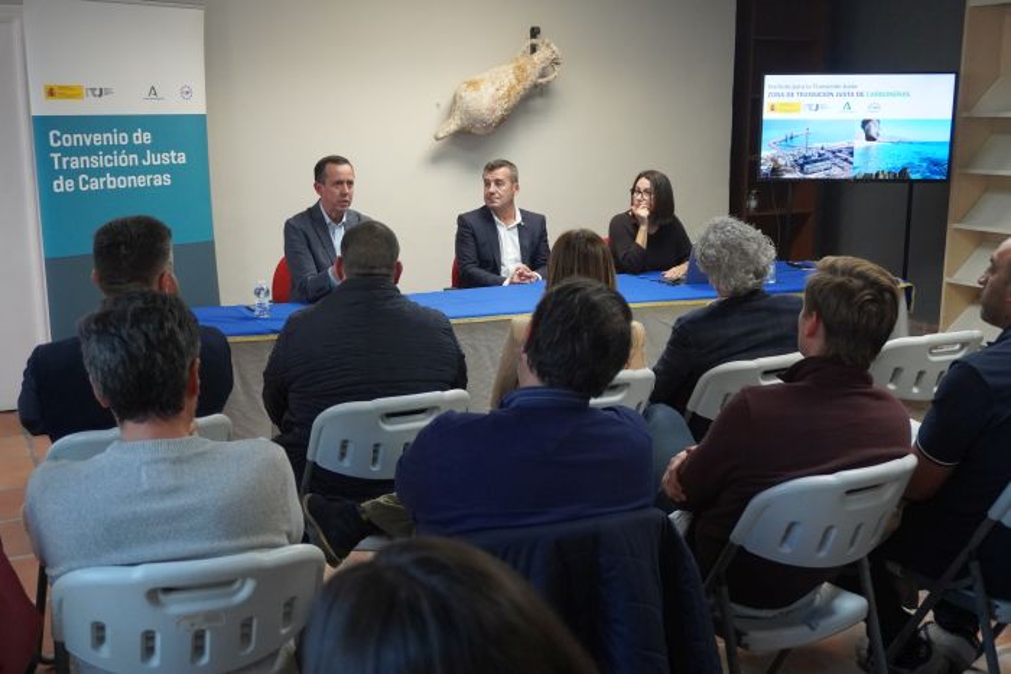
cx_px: 506
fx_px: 1095
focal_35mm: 39
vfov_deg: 34.2
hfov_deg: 49.5
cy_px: 337
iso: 2500
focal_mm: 26
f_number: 4.5
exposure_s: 1/160
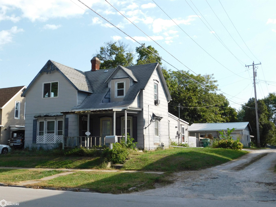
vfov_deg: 36.0
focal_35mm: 40
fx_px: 319
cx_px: 138
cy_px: 104
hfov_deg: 46.8
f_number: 3.6
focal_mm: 7.1
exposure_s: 1/800
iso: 125
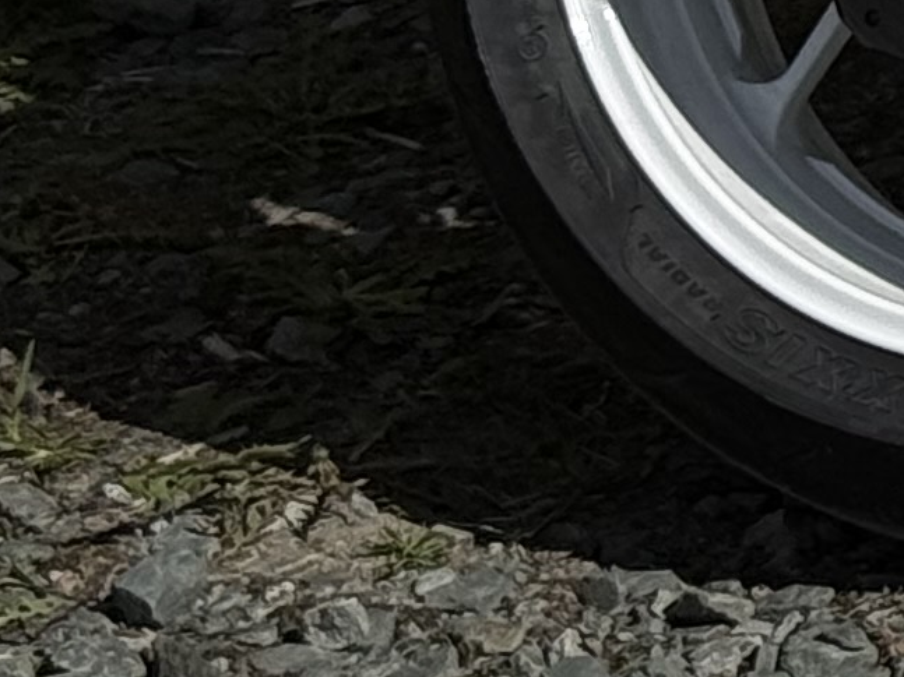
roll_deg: -3.0
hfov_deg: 6.1
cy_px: -935
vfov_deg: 4.8
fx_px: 7807
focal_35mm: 299
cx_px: 2766
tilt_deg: -12.6
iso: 80
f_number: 1.78
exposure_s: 1/11364
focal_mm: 6.76
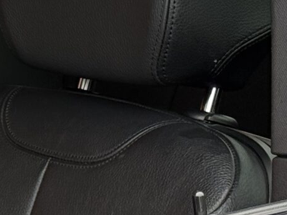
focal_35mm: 268
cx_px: -333
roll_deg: +3.3
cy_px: 117
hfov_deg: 7.1
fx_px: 2221
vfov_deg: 5.5
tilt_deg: -5.5
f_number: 1.78
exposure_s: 1/242
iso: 160
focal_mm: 6.76
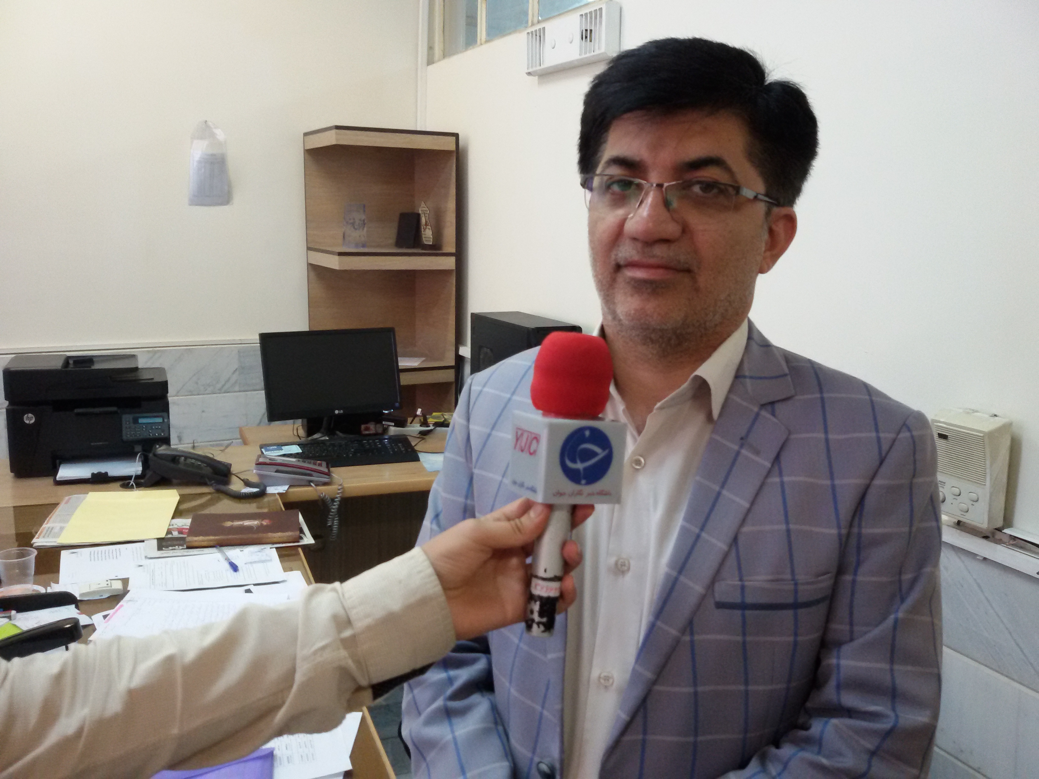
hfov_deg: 58.4
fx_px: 930
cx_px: 520
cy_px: 390
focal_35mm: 31
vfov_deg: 45.4
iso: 200
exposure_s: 1/33
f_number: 2.4
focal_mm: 2.93
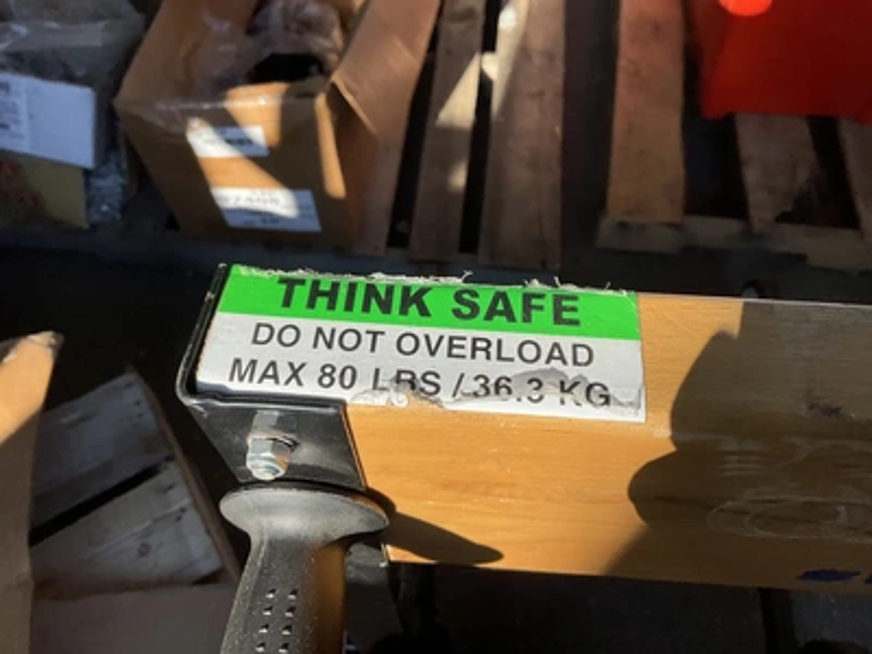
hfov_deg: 61.7
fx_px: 731
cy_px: 327
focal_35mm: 29
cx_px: 436
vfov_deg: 48.2
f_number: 1.8
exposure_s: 1/883
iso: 25
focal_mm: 3
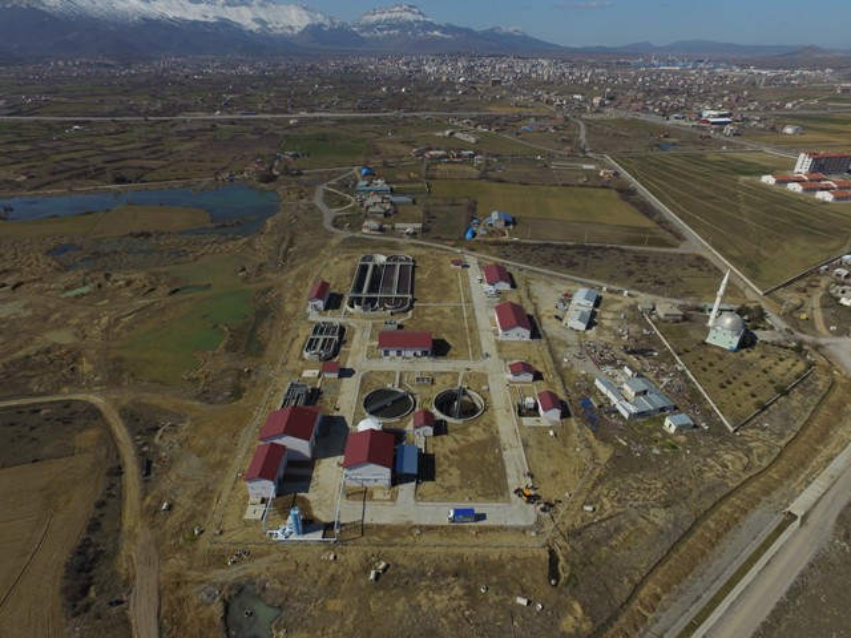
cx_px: 426
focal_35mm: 20
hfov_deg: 81.7
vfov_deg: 66.0
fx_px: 492
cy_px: 319
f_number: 2.8
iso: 100
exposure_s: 1/2451
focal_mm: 3.61
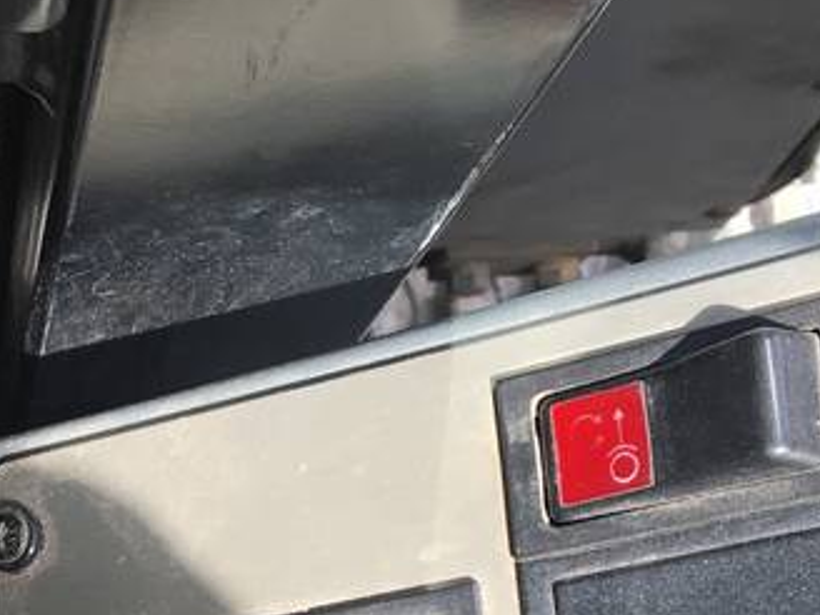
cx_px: 90
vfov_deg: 13.7
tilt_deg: -84.2
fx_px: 2511
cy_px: 685
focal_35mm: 106
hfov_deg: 18.3
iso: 25
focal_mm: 4.15
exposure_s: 1/196
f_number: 2.2
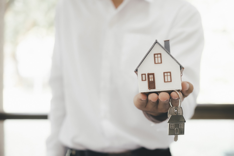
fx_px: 416
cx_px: 117
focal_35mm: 64
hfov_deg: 31.4
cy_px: 78
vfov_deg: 21.2
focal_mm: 42.7
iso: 500
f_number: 2.8
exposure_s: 1/50
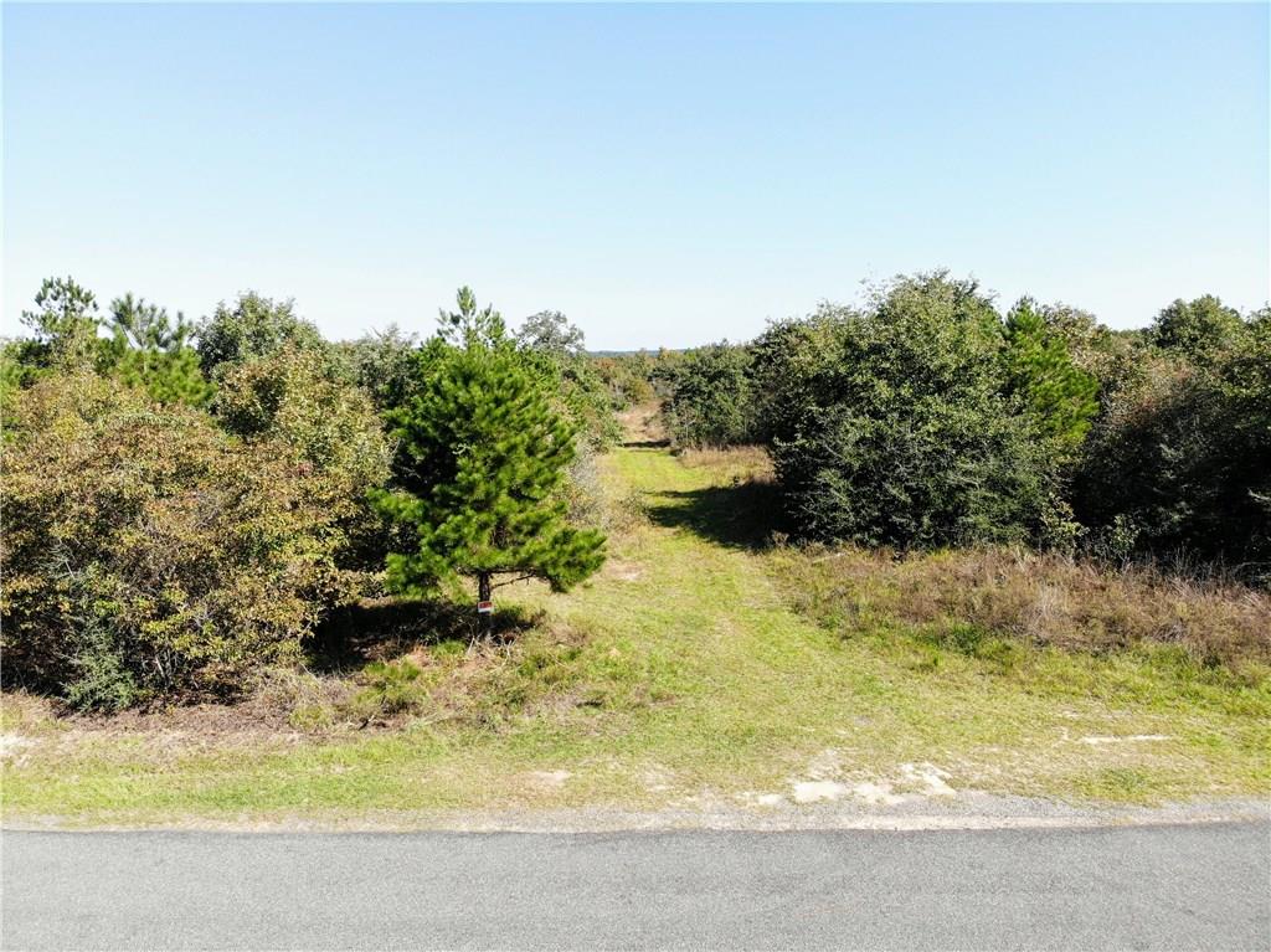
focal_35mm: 24
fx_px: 881
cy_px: 476
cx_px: 636
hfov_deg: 71.6
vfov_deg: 56.8
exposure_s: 1/493
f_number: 2.8
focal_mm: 4.5
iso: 116
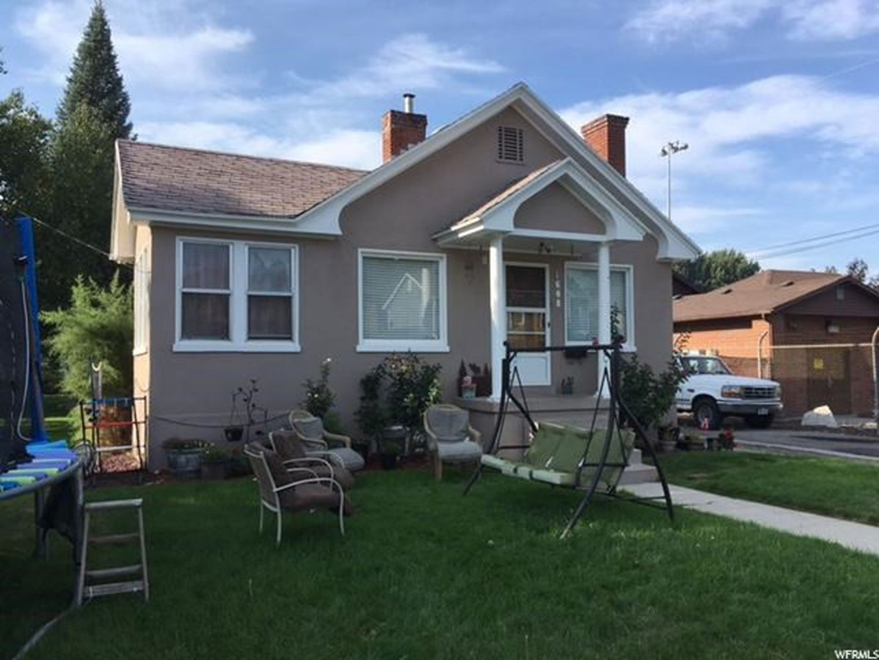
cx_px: 440
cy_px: 330
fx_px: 736
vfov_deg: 48.2
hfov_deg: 61.7
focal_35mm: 29
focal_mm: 4.15
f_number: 2.2
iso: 25
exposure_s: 1/1012
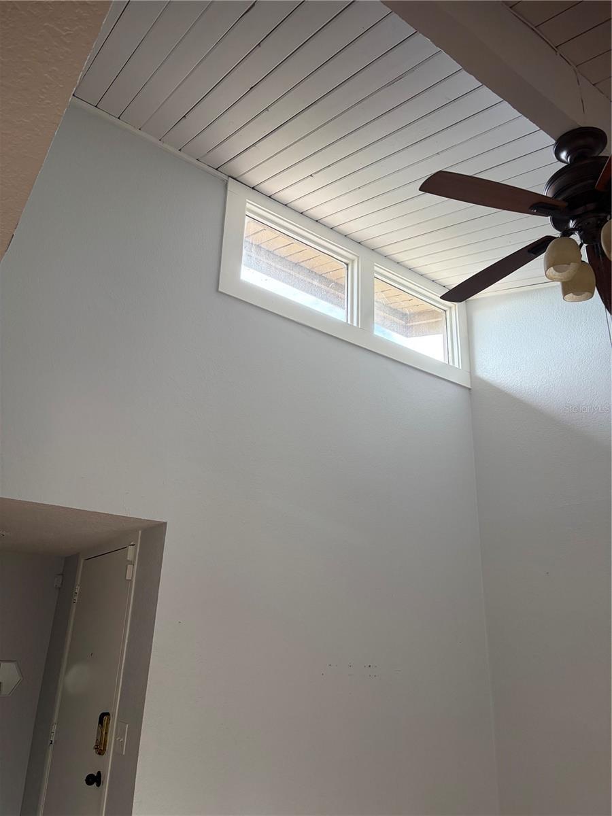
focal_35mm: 26
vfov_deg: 67.3
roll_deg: -2.8
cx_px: 306
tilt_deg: +22.5
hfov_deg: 53.1
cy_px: 408
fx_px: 613
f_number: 1.6
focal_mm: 5.96
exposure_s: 1/232
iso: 125
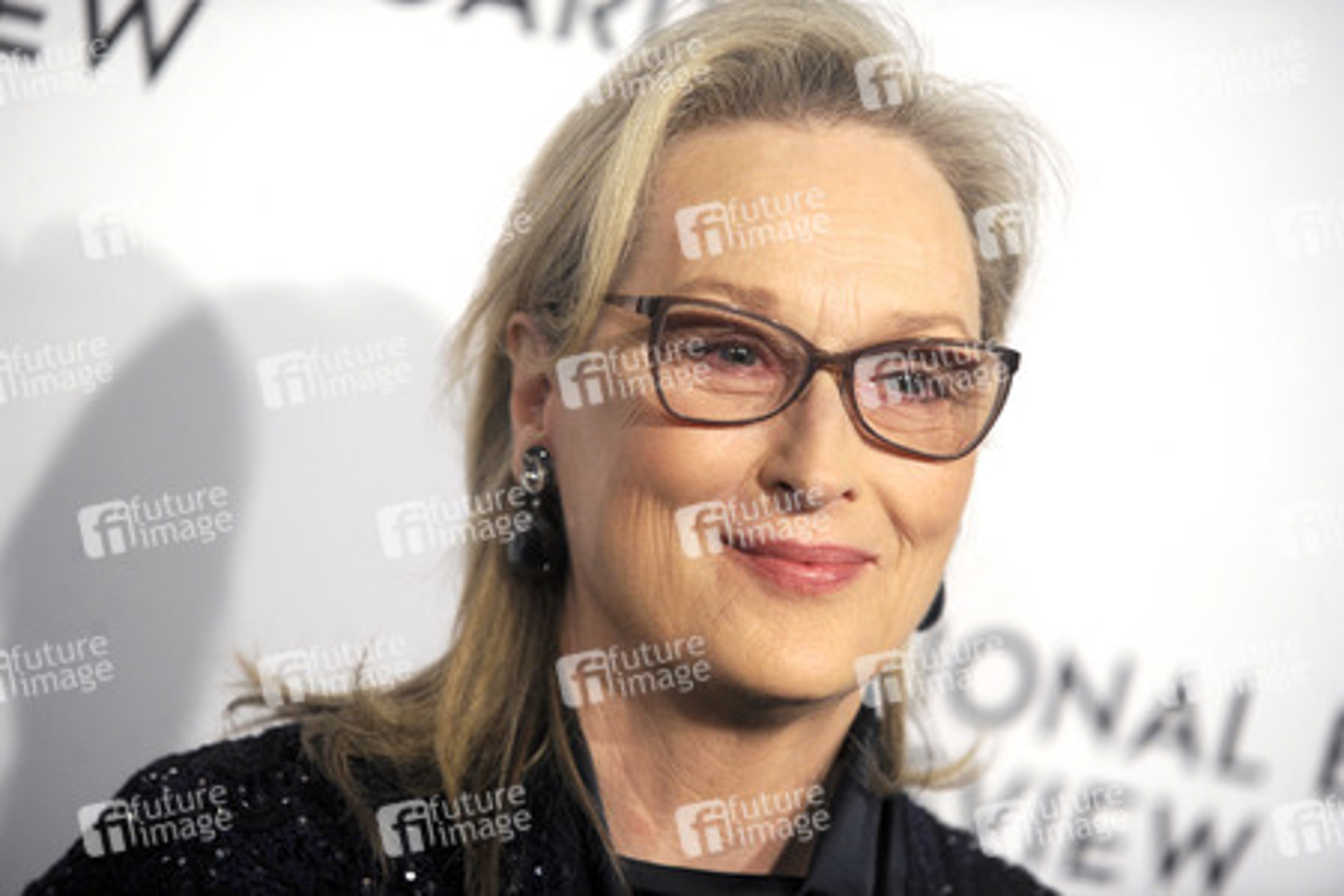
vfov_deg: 7.8
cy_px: 448
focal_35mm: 175
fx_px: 6533
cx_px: 672
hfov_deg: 11.7
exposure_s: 1/200
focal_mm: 175
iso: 1600
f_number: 4
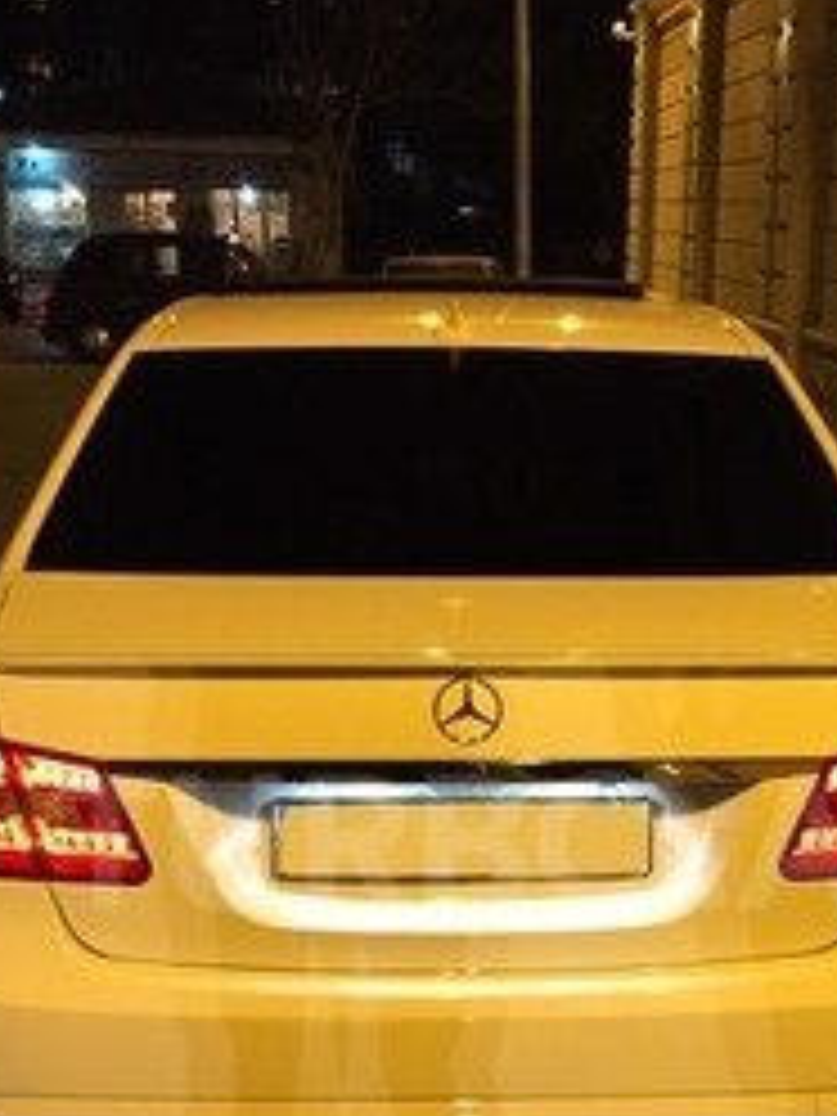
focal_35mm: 58
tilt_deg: -19.7
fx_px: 1870
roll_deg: -0.5
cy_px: 842
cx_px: 518
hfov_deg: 25.2
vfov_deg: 32.6
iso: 320
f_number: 2.2
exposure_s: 1/33
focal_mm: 4.15
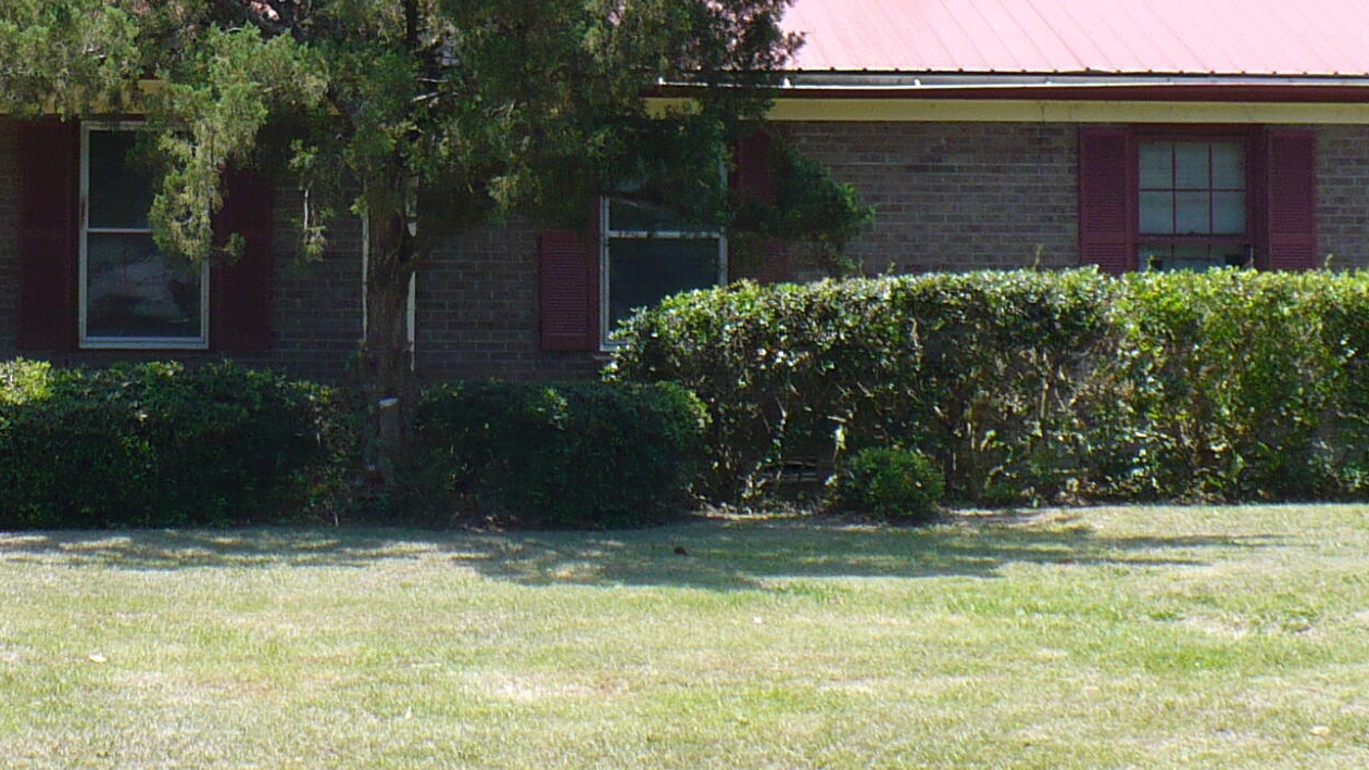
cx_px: 329
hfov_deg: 22.0
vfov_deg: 12.6
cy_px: 165
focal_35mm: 96
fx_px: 3485
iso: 100
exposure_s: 1/640
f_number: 2.8
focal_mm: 6.1
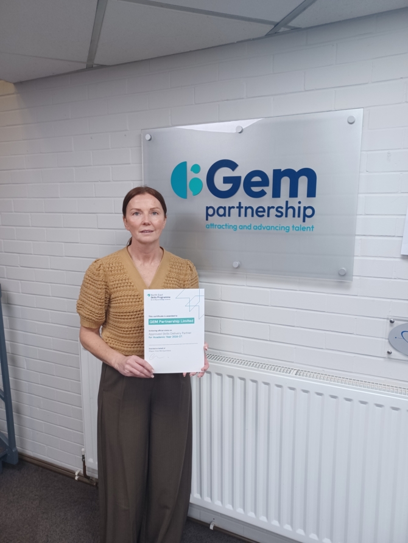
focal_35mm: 25
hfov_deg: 54.9
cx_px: 204
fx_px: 393
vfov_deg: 69.4
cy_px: 272
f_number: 1.8
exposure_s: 1/50
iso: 200
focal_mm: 4.6
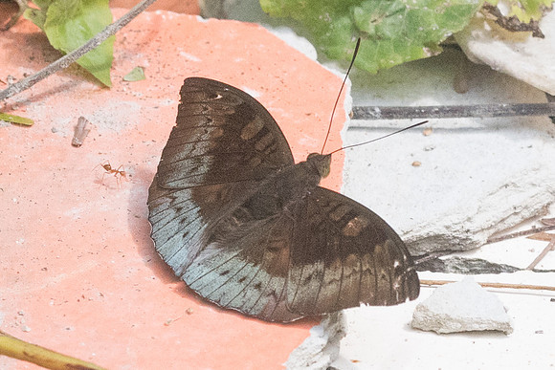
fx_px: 16601
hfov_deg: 1.9
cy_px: 197
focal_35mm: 1077
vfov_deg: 1.3
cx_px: 317
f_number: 6.3
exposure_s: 1/4000
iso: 800
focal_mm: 150
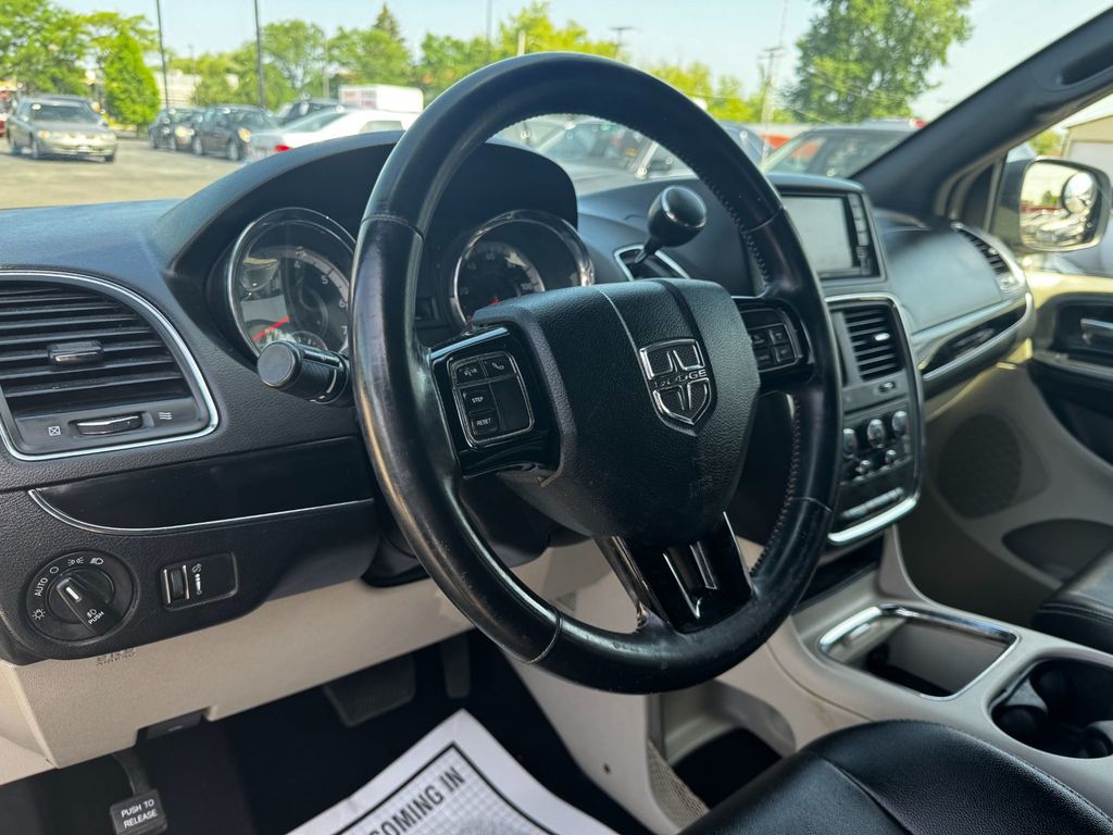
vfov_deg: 56.8
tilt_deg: -19.3
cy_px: 418
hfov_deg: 71.6
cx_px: 556
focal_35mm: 24
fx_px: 772
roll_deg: -3.8
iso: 80
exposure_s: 1/172
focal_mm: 6.76
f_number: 1.78
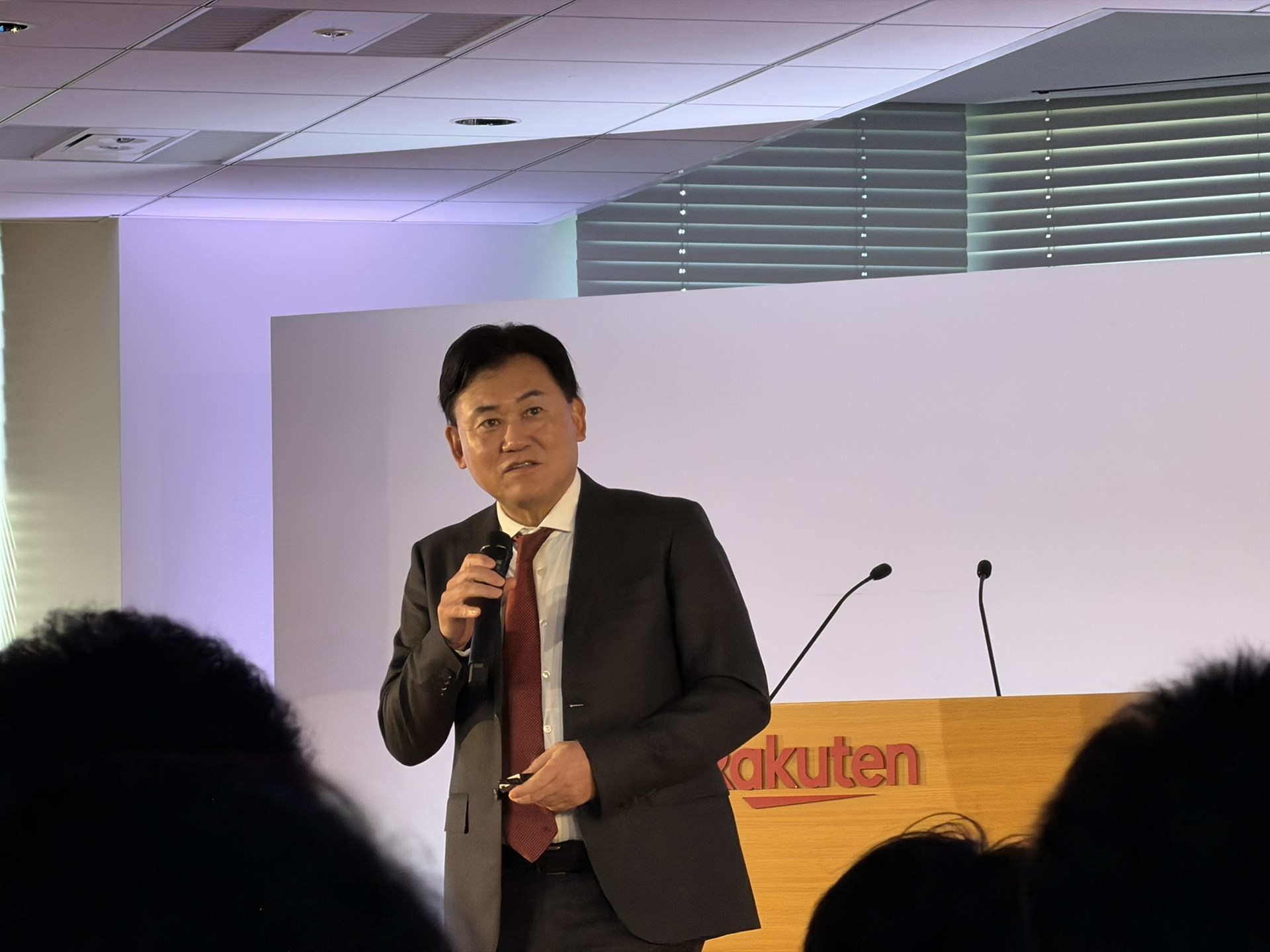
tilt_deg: +4.3
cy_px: 476
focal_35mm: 200
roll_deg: +0.8
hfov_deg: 9.9
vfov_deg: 7.4
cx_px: 635
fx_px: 7338
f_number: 2.8
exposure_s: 1/120
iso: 250
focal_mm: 16.89
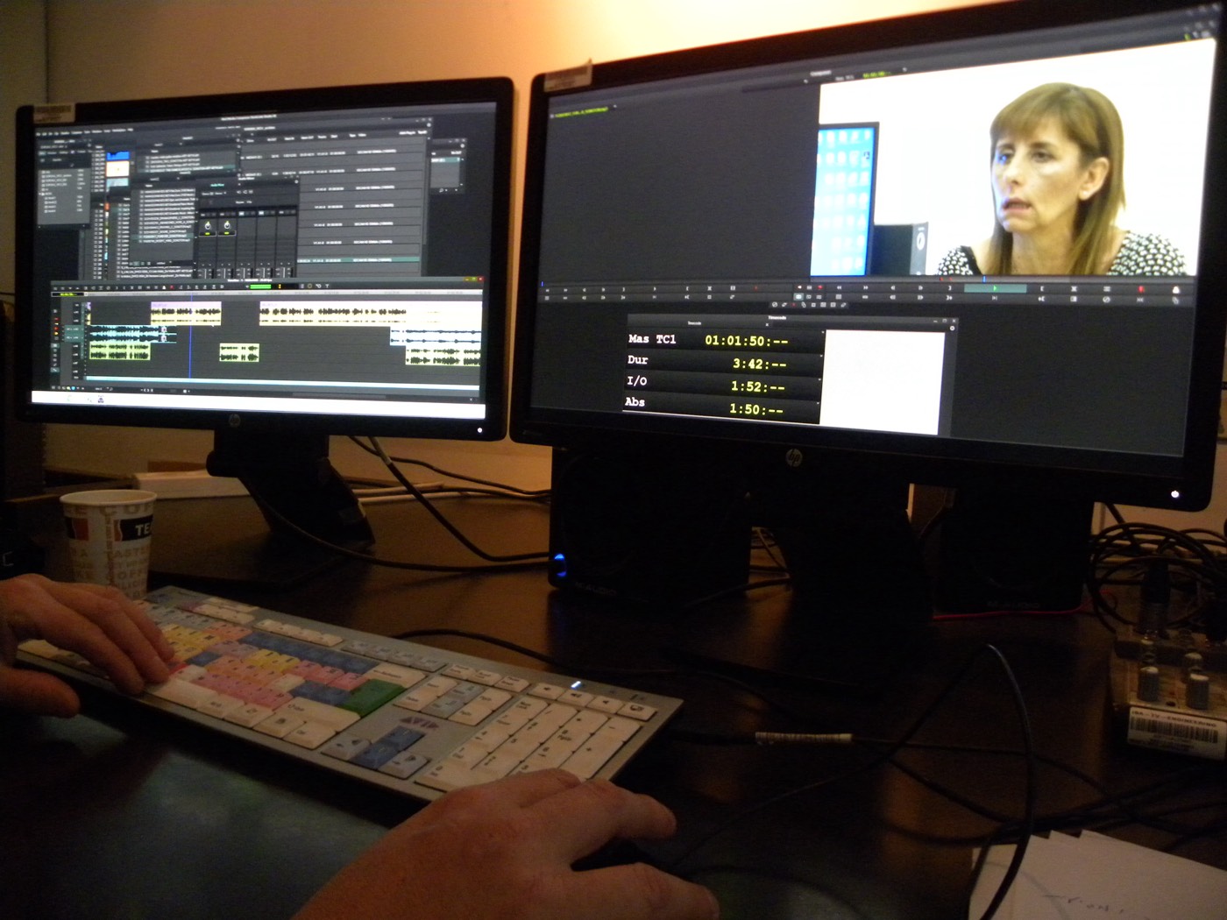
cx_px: 614
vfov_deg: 53.1
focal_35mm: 26
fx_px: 922
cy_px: 460
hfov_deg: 67.3
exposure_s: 1/32
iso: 400
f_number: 2.8
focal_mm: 4.6
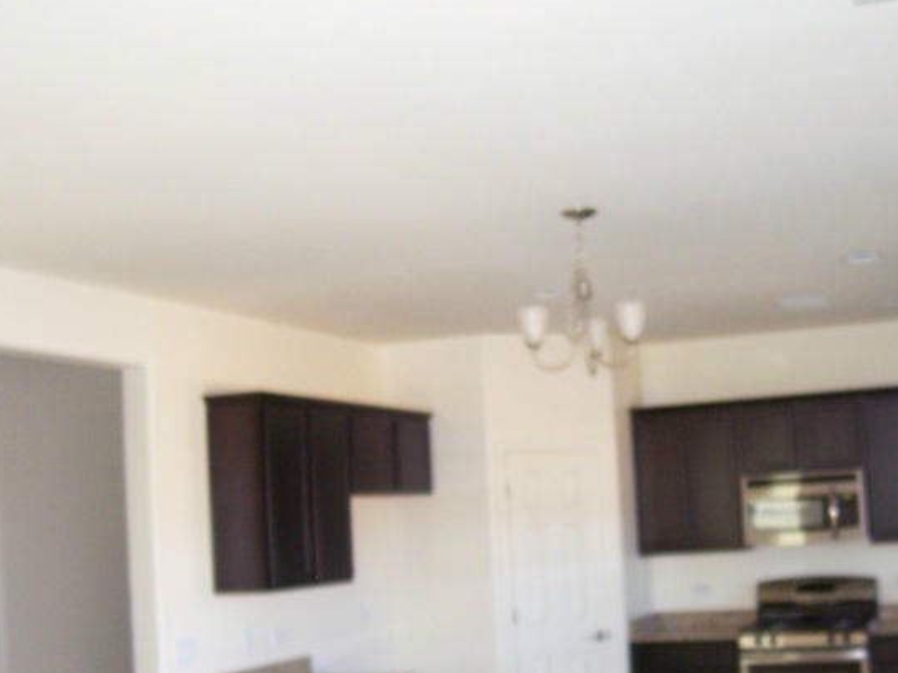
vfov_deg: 29.0
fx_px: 1297
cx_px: 571
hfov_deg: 37.9
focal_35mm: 50
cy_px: 437
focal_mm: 5.6
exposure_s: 1/60
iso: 125
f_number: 2.7
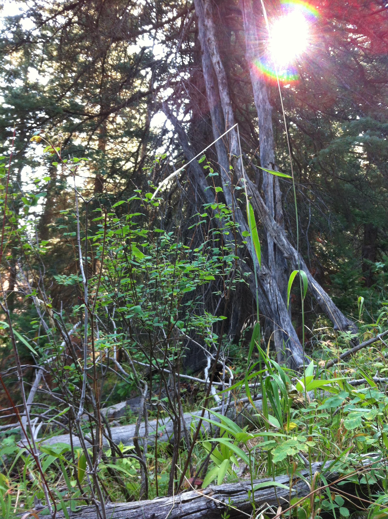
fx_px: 524
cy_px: 260
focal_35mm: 35
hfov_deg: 40.6
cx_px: 194
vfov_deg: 52.7
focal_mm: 3.85
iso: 80
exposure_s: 1/24
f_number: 2.8
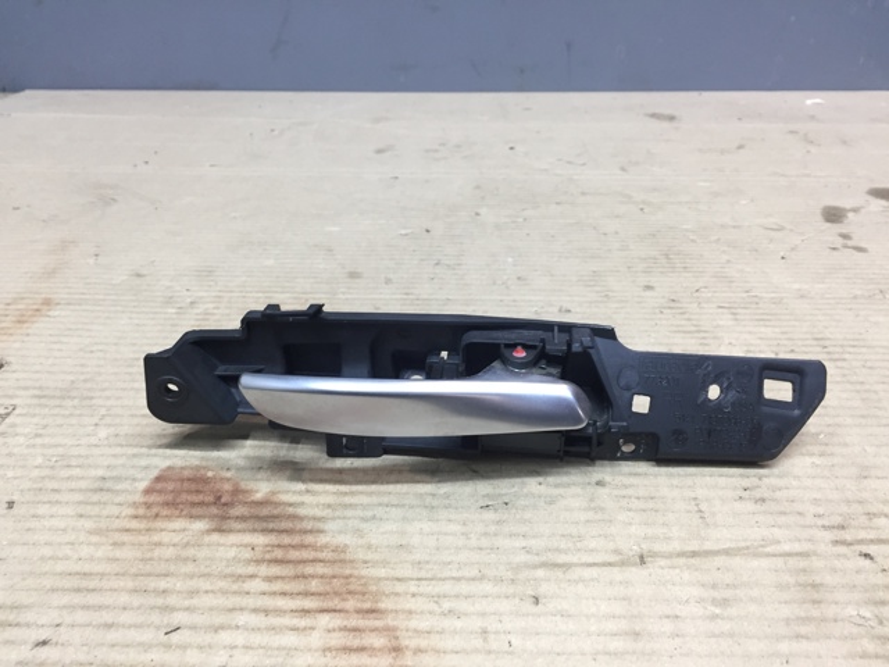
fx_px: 745
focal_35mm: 29
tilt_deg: -26.7
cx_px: 444
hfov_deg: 61.7
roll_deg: -0.8
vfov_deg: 48.2
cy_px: 334
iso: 64
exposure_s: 1/33
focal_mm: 4.15
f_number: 2.2
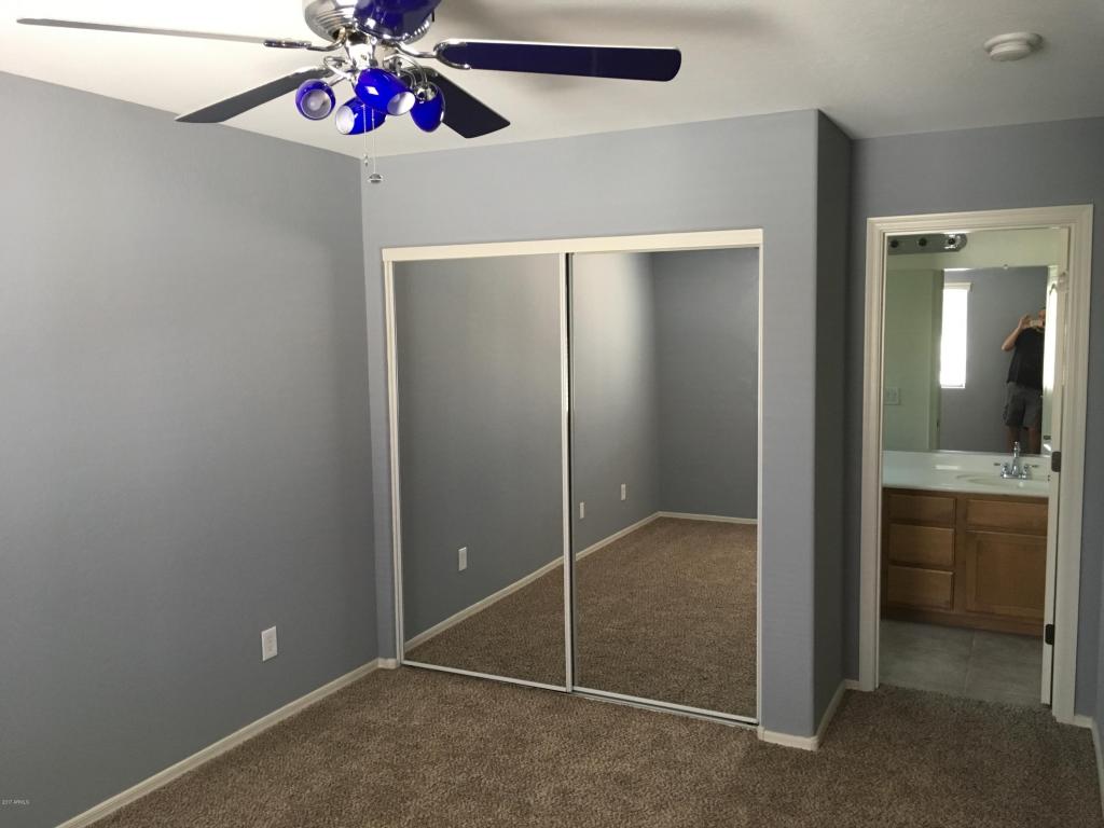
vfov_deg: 48.2
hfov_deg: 61.7
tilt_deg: -6.5
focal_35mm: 29
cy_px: 414
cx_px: 552
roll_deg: -0.2
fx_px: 925
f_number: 2.2
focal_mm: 4.15
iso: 125
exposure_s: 1/30
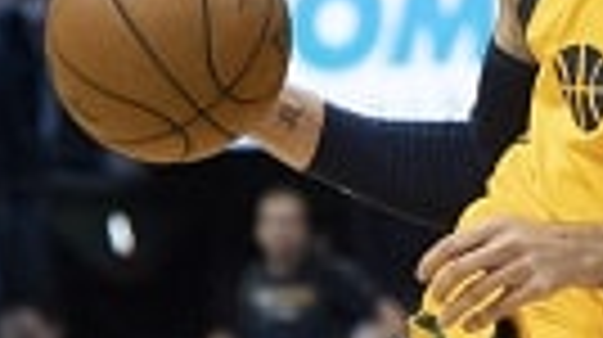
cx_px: 657
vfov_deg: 1.9
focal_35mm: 621
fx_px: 9917
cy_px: 101
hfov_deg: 3.5
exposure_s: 1/1000
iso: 5000
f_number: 4
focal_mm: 120
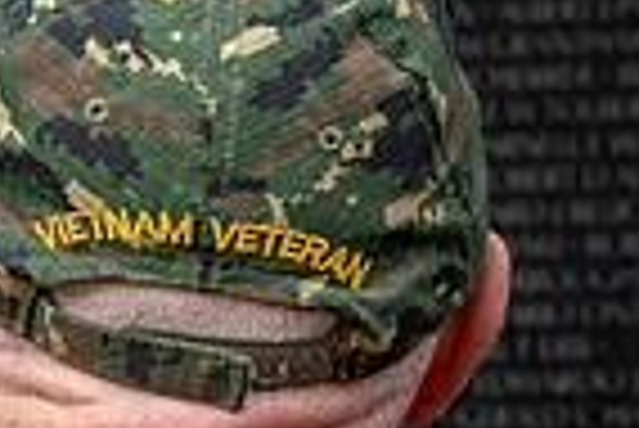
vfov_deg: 4.8
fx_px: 5064
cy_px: 241
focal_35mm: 285
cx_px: 225
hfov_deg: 7.2
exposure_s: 1/400
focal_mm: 70
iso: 720
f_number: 8
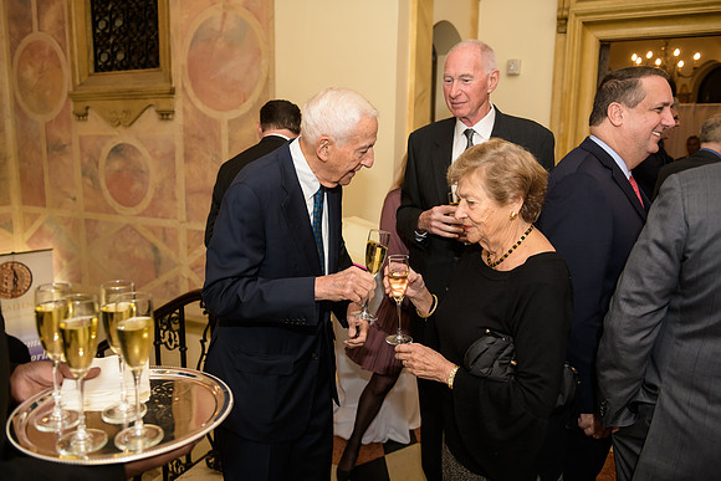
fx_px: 561
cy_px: 240
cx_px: 360
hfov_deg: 65.5
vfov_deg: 46.4
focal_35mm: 28
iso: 1000
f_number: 3.2
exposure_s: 1/125
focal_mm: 28
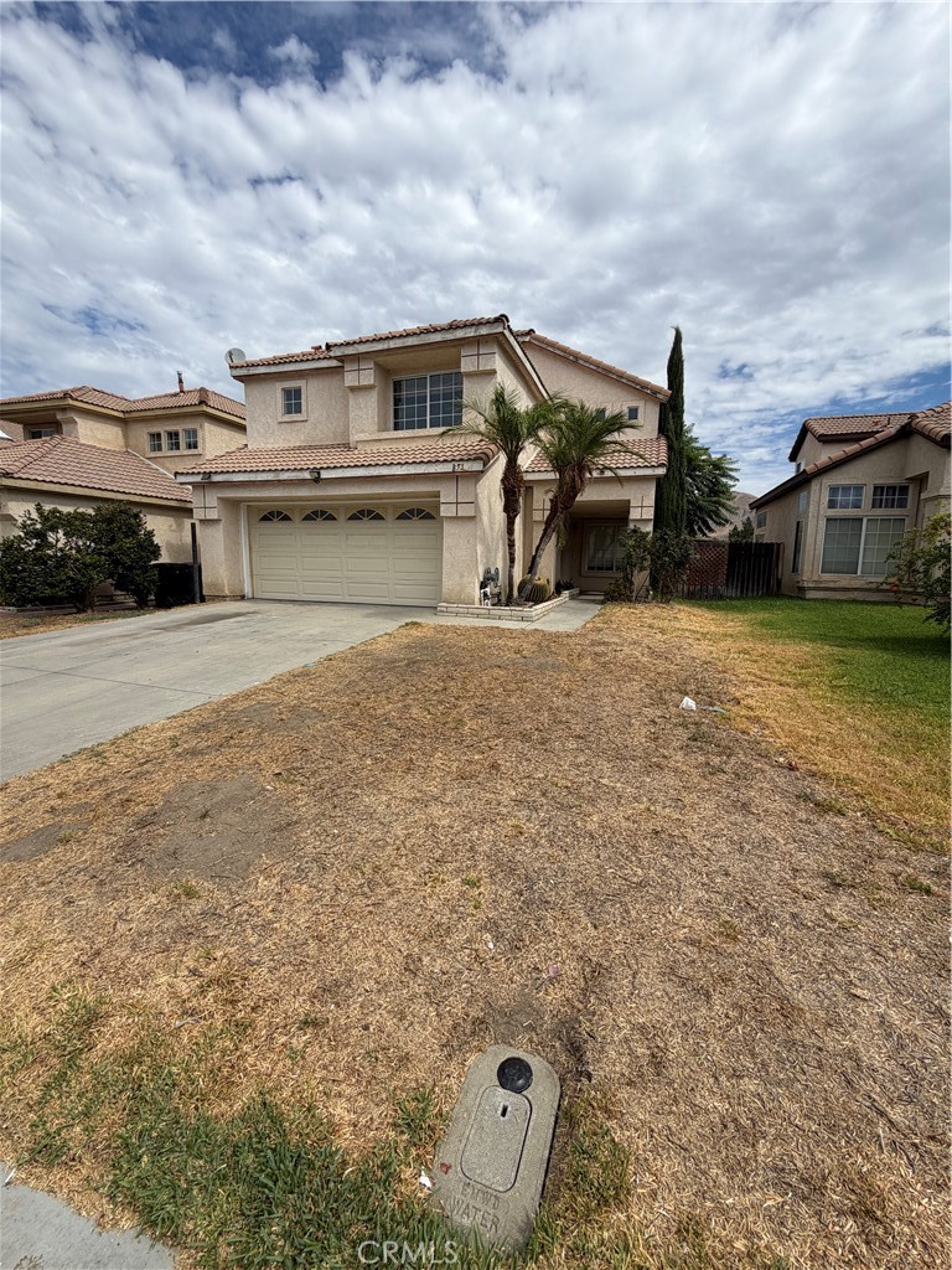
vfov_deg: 102.1
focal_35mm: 14
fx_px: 513
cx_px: 476
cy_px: 635
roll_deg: -0.3
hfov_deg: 85.7
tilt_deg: -5.9
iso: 20
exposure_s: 1/1399
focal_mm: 2.22
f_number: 2.2
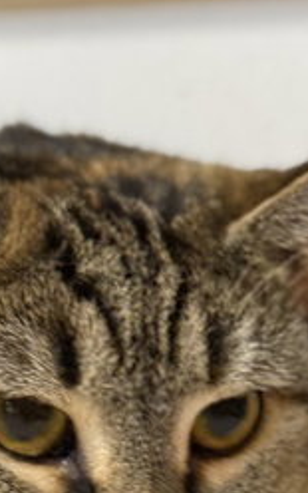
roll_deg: +1.0
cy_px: 474
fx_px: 1840
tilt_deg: -5.3
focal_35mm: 137
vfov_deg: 15.0
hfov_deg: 9.6
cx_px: 74
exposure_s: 1/40
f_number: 1.78
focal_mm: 6.76
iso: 200
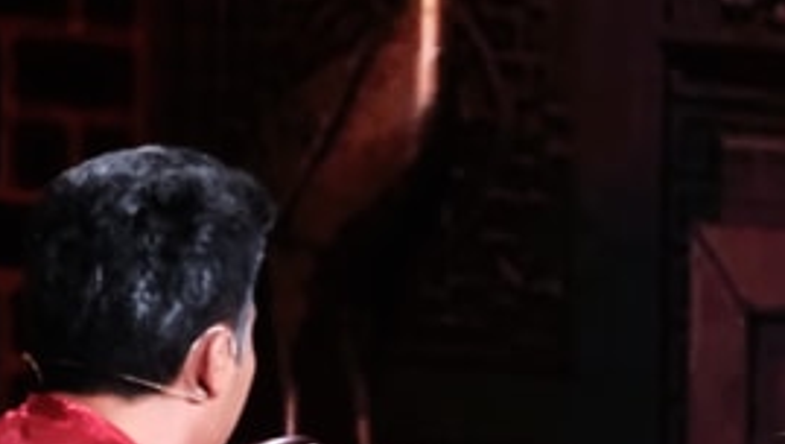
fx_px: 15462
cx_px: 913
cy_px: 619
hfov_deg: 2.9
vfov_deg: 1.6
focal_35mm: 742
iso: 5000
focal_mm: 141.1
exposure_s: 1/160
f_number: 6.3
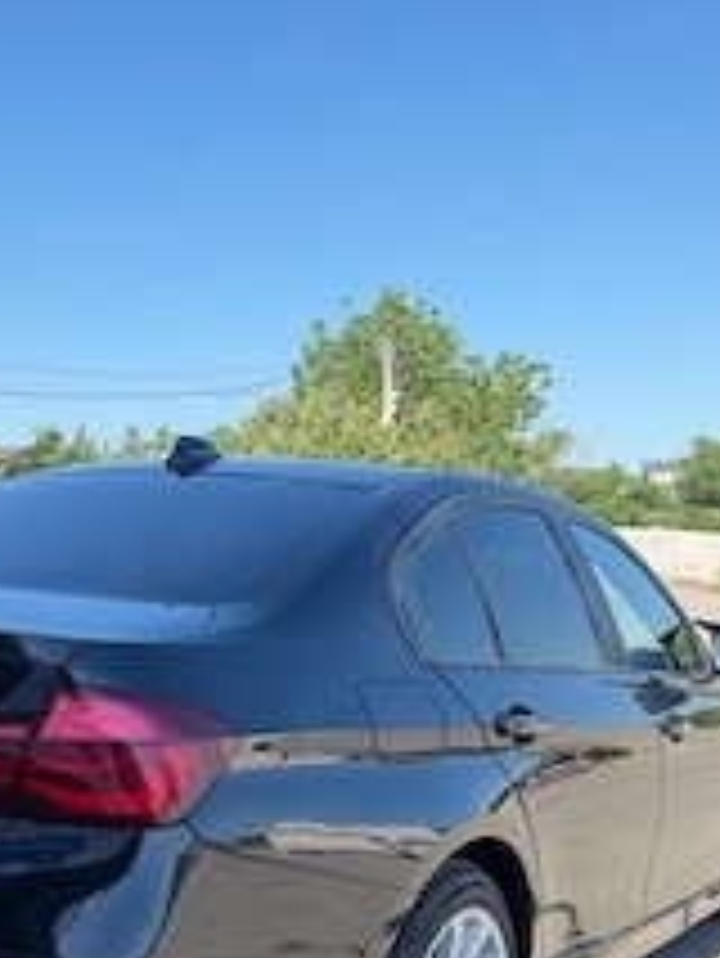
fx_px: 1247
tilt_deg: -6.6
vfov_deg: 41.2
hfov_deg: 31.6
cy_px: 675
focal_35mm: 45
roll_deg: +0.7
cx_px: 171
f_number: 1.78
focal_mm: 6.76
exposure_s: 1/1192
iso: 100
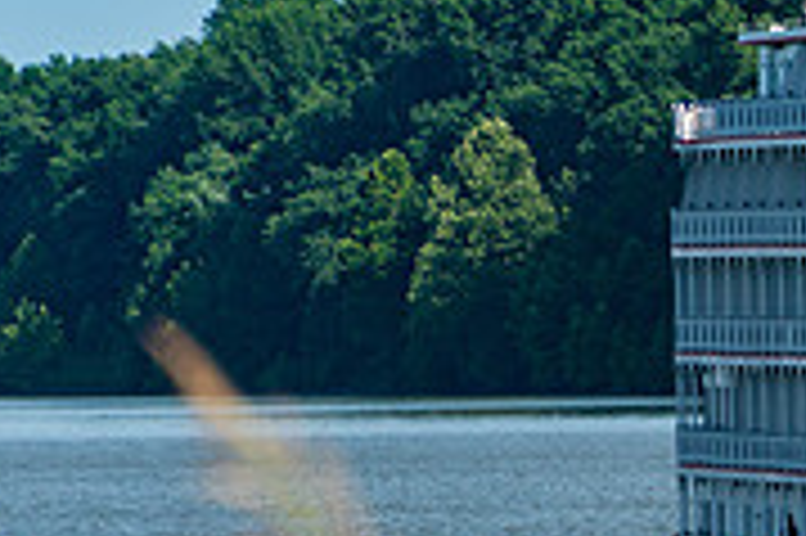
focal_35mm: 1008
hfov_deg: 2.0
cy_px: 430
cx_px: 1090
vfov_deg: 1.4
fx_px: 22547
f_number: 8
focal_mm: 300
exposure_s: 1/250
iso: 100
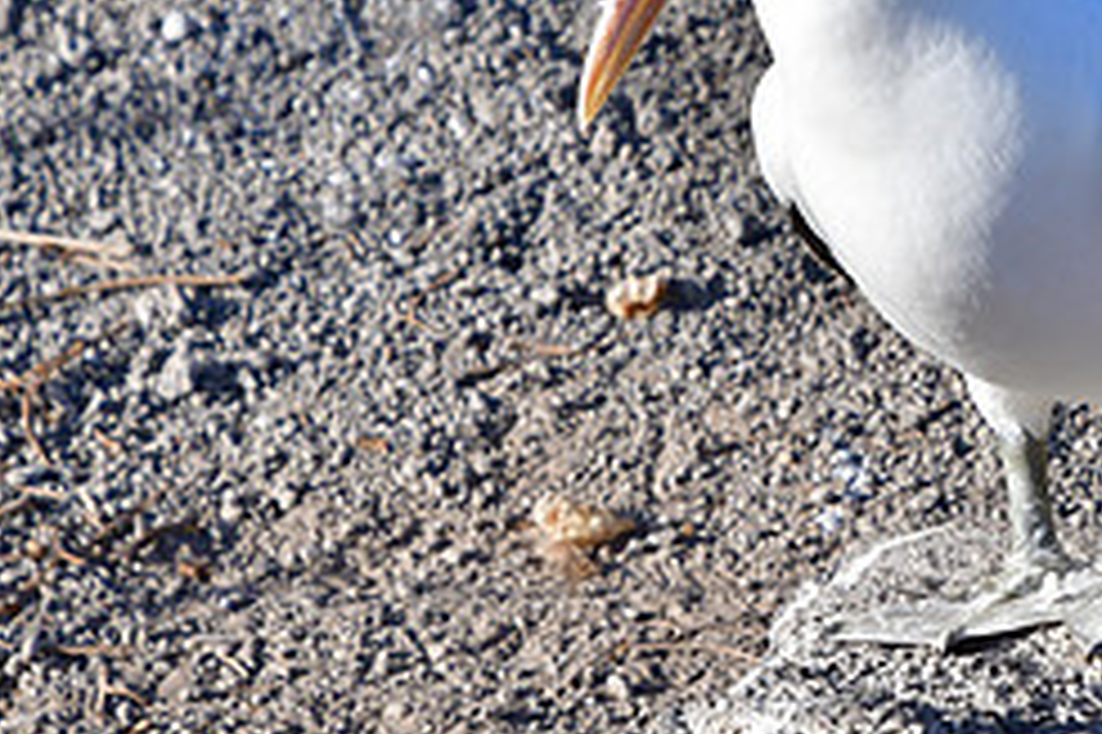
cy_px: 115
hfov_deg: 5.5
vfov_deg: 3.7
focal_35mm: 373
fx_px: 11416
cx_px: 1147
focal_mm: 105
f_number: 10
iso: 200
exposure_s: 1/640
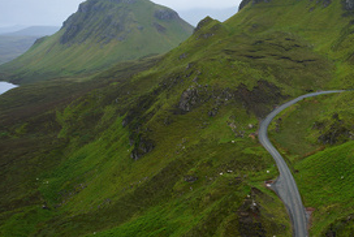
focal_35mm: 54
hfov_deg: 33.3
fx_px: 532
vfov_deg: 25.1
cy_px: 119
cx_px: 364
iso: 200
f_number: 11
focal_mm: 21
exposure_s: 1/20
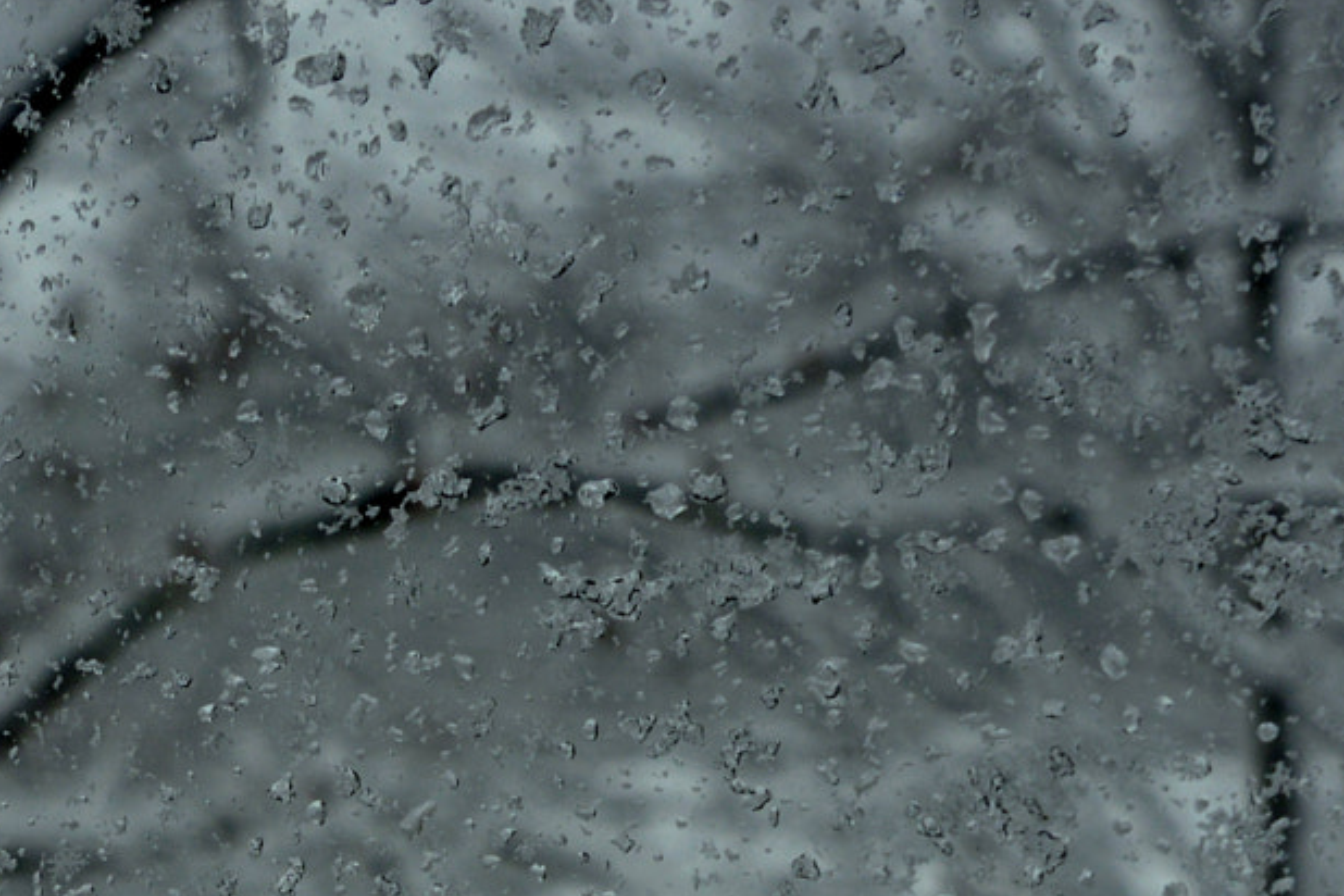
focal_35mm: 126
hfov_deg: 16.1
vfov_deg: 10.5
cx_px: 194
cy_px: 1343
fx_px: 4704
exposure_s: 1/60
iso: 400
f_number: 10
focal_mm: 38
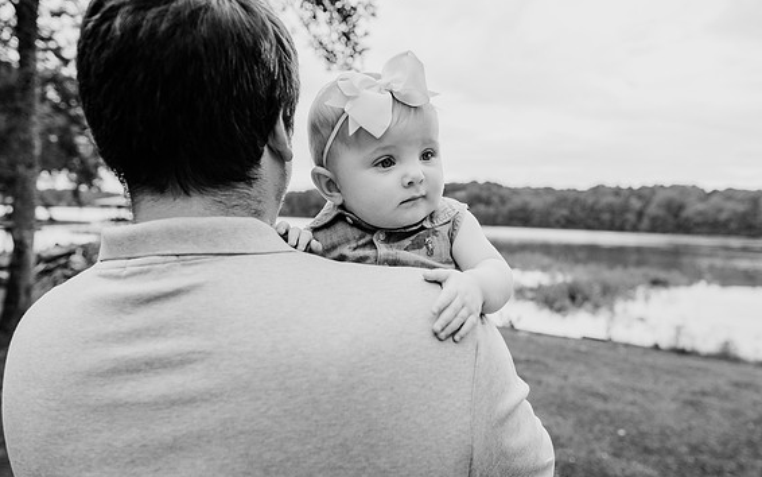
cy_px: 244
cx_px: 405
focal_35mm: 27
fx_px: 561
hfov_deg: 68.3
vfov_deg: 46.0
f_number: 3.5
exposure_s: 1/500
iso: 320
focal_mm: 24
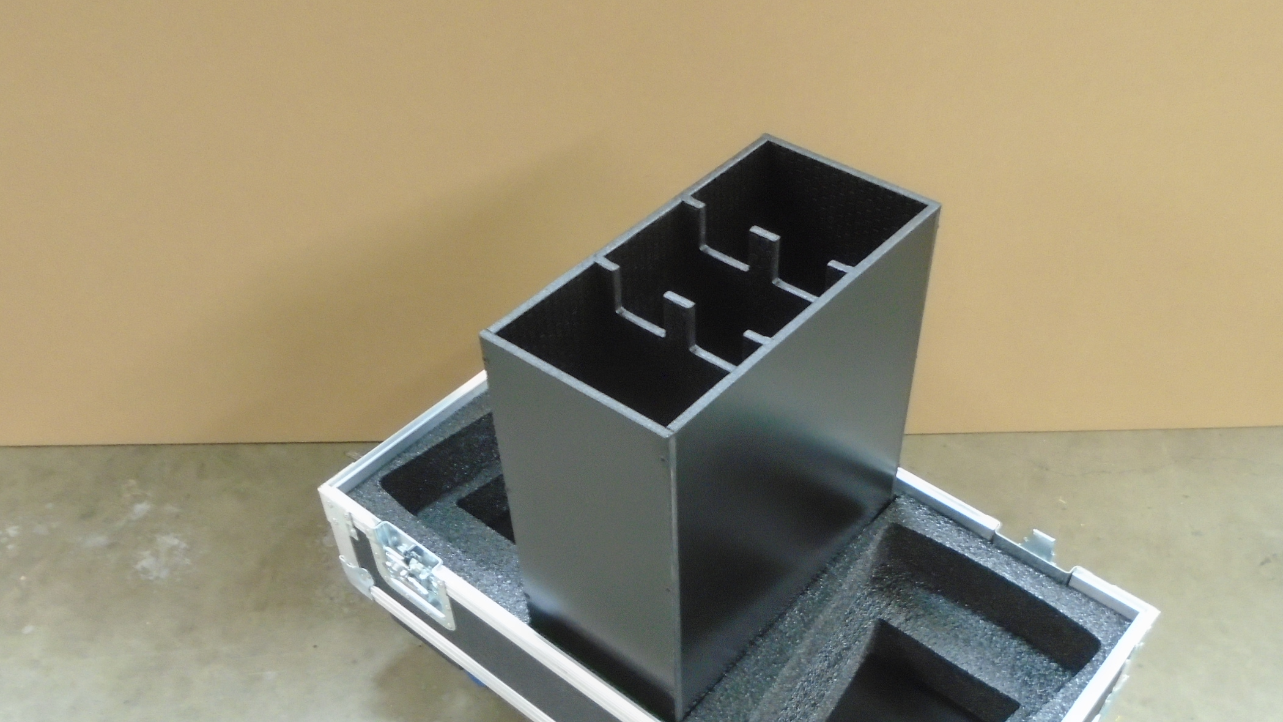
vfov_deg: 33.1
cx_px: 694
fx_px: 1191
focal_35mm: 35
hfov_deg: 56.6
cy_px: 535
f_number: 3.2
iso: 400
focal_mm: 4.6
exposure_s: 1/6
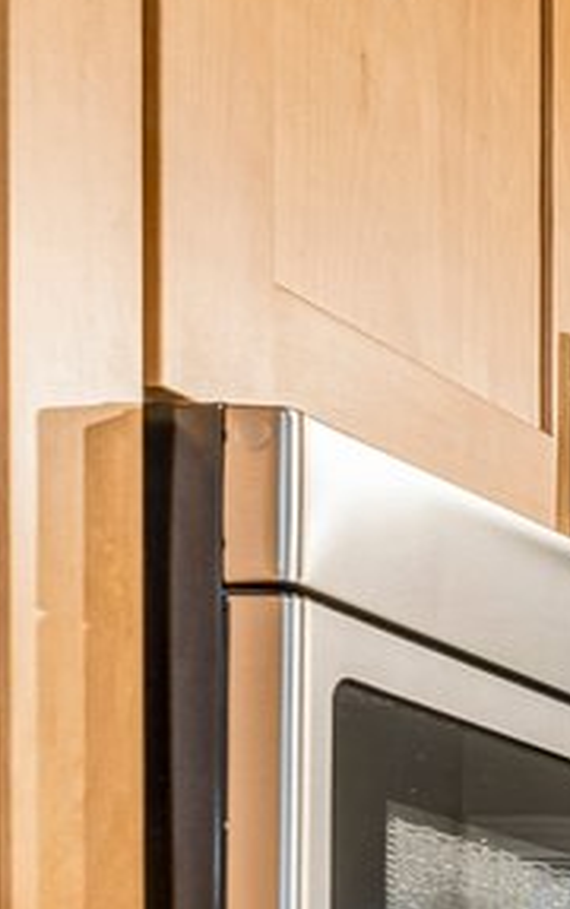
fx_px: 2702
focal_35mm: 109
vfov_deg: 17.4
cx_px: 2109
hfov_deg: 8.3
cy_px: 1329
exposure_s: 1/6
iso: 200
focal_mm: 15
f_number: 5.6
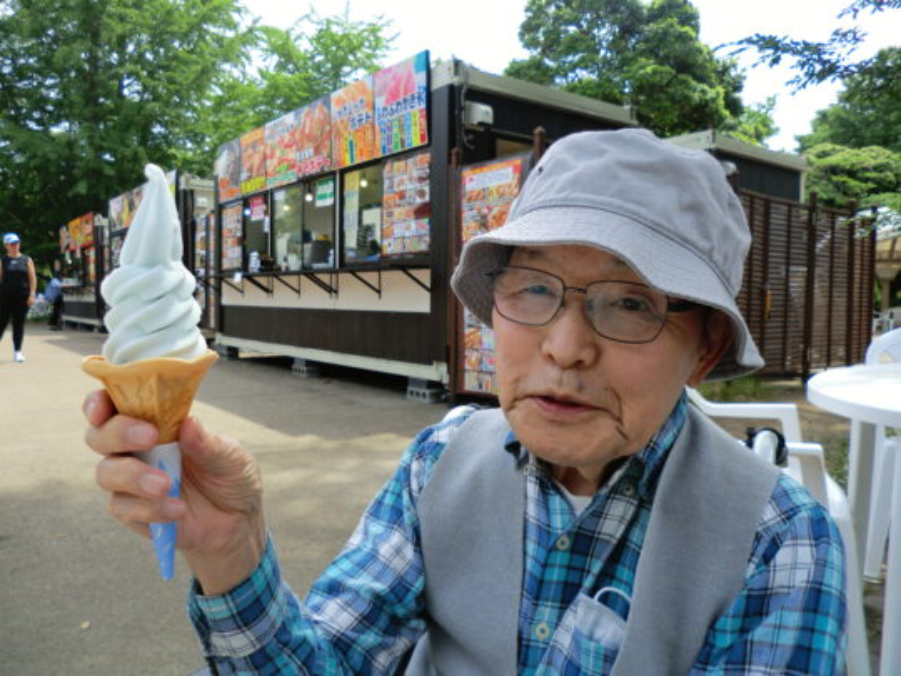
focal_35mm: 27
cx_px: 450
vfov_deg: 51.4
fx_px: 703
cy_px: 338
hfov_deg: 65.3
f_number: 3.2
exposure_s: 1/320
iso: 50
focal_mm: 4.9
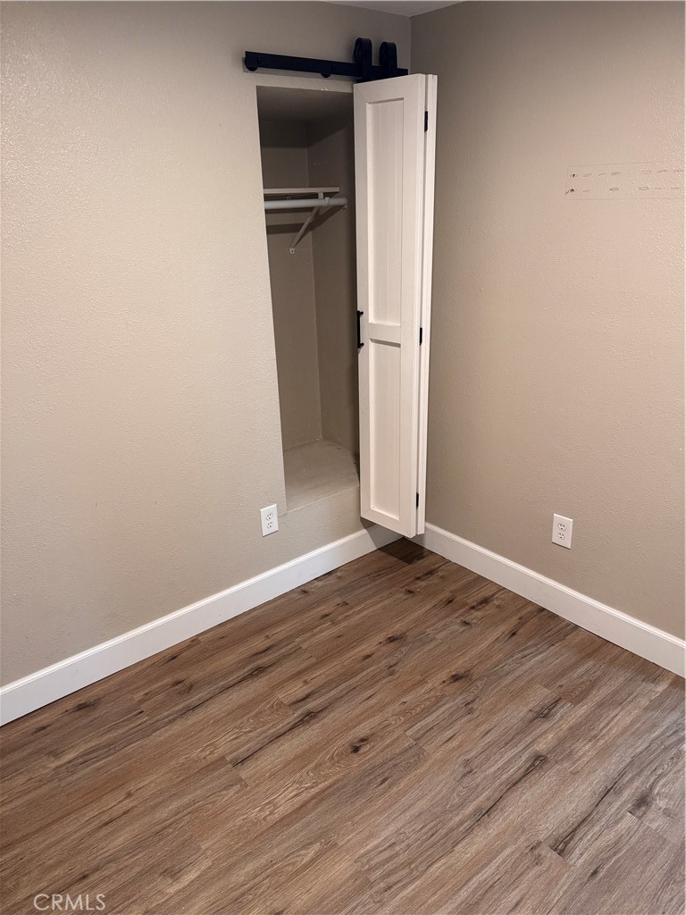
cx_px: 343
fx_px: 634
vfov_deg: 71.6
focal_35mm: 24
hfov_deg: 56.8
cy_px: 458
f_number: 1.78
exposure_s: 1/60
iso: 250
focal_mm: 6.76
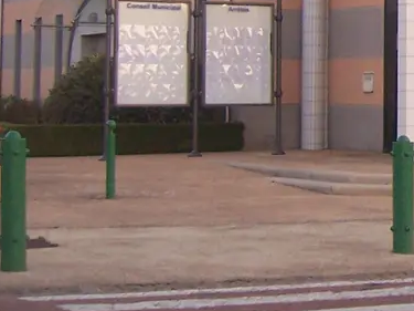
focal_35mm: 123
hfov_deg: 14.9
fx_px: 1471
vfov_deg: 11.9
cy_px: -22
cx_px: 608
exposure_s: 1/90
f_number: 3
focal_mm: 6
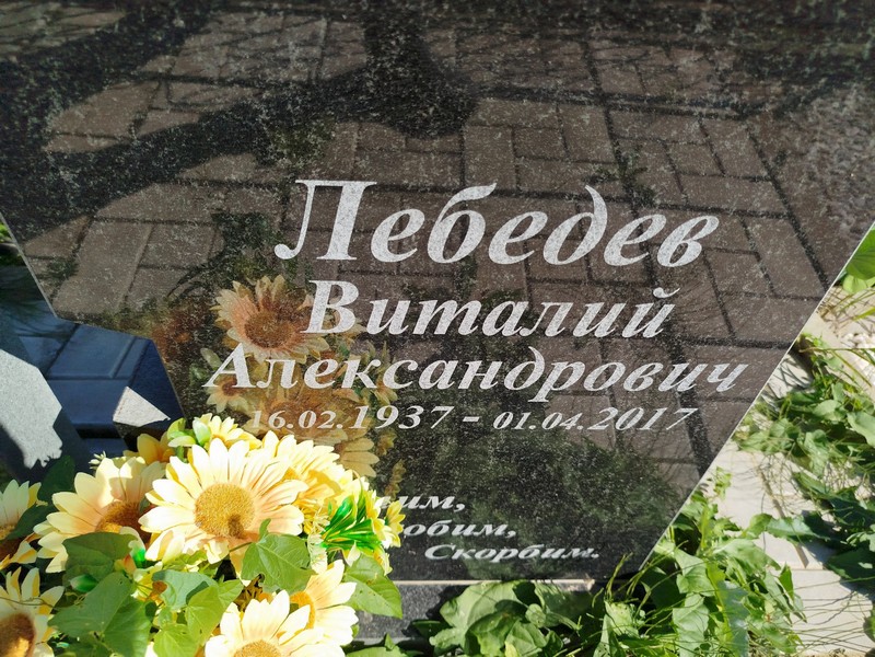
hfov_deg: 71.6
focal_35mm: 24
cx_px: 438
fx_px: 607
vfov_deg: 56.8
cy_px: 328
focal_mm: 5.31
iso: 50
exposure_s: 1/1063
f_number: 1.7
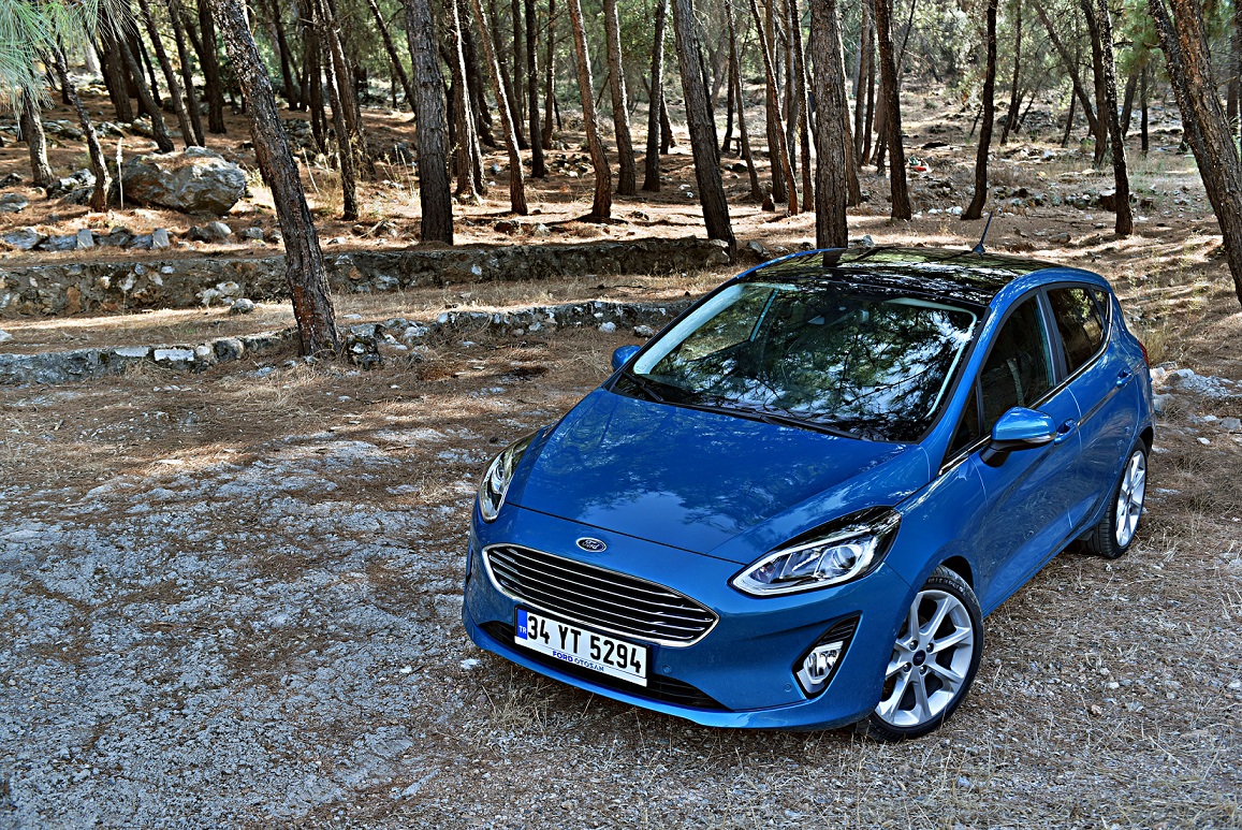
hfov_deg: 50.7
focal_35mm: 38
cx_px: 621
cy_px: 415
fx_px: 1312
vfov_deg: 35.1
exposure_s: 1/320
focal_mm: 38
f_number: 5
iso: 250
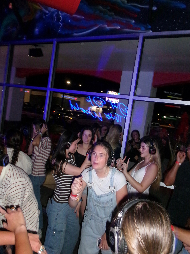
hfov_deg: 49.7
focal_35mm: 28
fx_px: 205
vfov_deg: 63.4
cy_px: 127
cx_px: 95
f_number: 3.9
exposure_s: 1/50
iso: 800
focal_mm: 5.1
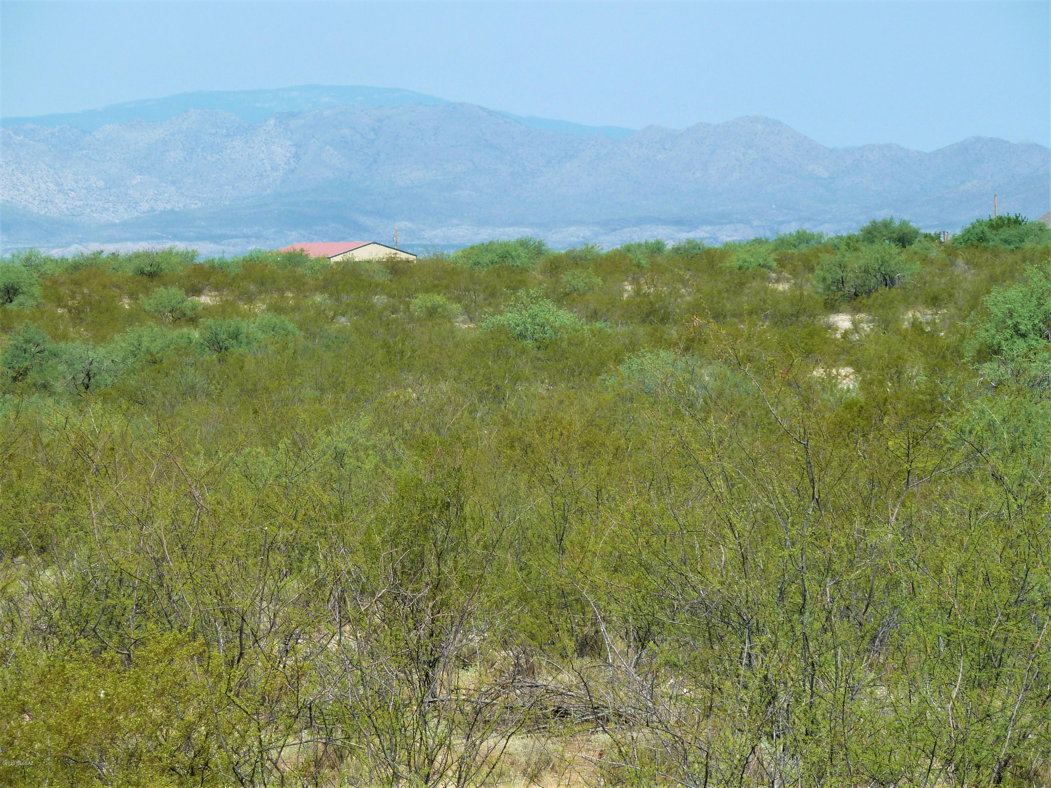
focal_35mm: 128
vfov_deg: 11.6
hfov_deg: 15.4
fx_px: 3886
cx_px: 526
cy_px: 394
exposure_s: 1/400
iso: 80
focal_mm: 21
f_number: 4.4
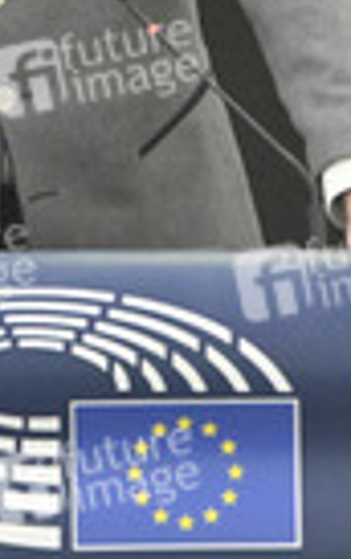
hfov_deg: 0.7
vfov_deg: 1.0
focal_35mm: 2012
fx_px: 30698
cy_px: -33
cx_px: -14
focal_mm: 600
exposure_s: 1/400
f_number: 6.3
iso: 6400
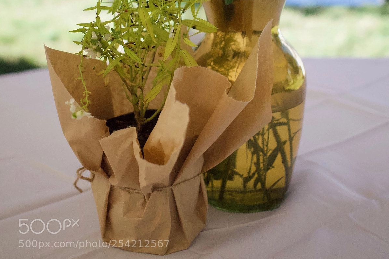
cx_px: 195
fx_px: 756
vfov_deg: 19.0
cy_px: 8
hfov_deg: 28.9
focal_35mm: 70
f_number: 1.8
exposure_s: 1/8000
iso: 3200
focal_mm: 25
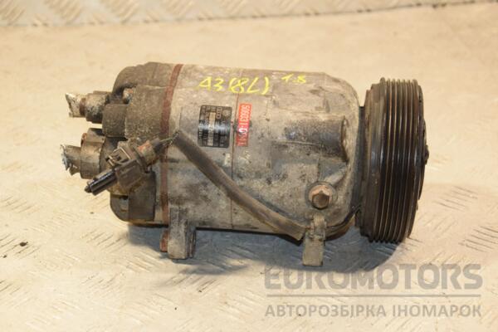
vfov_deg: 17.5
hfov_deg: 26.0
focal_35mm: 78
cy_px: 166
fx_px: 1079
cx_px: 249
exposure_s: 1/125
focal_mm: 52
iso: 800
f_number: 5
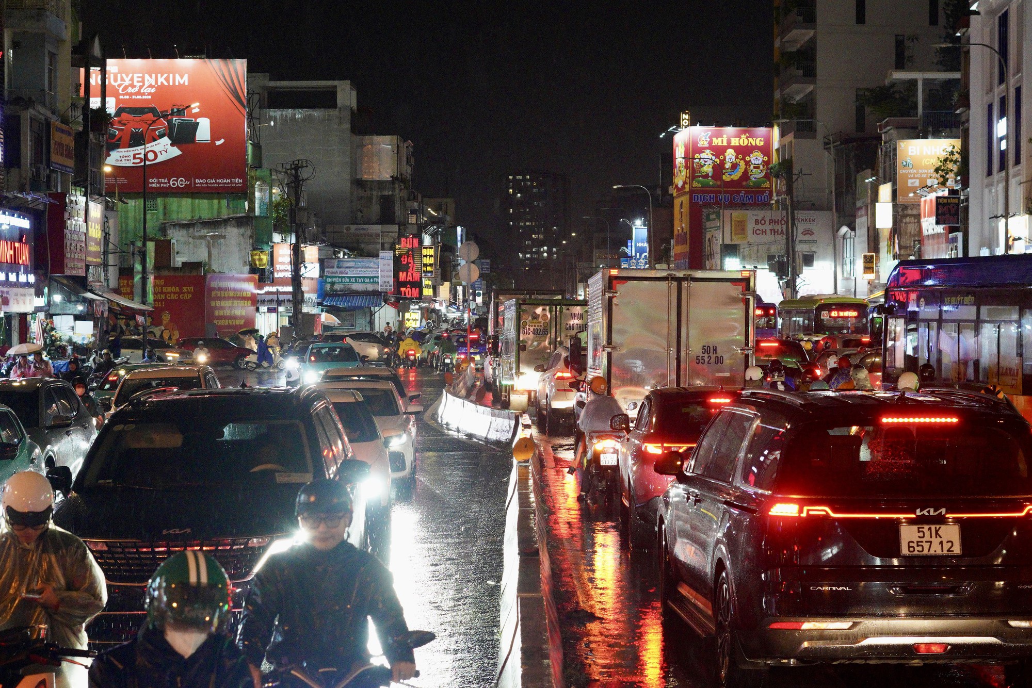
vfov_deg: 18.2
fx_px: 2150
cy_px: 344
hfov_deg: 27.0
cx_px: 516
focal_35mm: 75
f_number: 4
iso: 6400
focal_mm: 50
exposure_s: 1/200
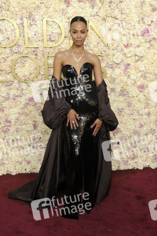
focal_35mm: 56
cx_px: 78
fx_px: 366
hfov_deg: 24.2
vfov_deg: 35.6
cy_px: 118
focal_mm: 56
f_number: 14
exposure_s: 1/250
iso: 1000
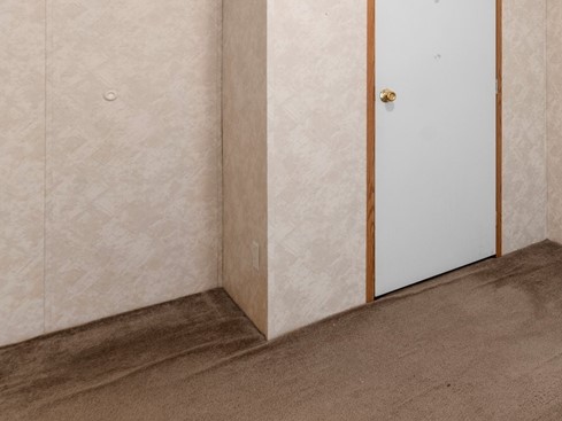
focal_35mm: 32
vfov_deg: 39.9
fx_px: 527
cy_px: 29
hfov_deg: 47.5
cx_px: 551
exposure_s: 1/20
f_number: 7.1
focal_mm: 15.2
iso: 1000
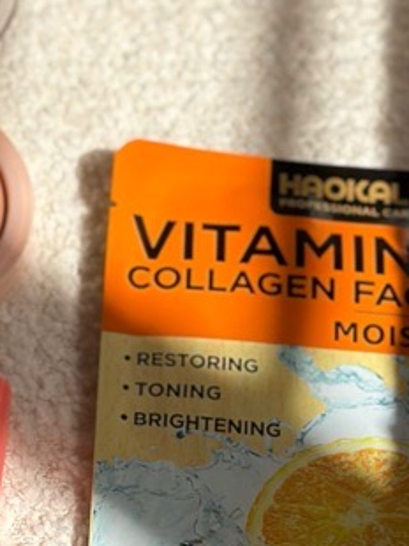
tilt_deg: -53.6
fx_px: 2445
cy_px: 254
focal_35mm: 155
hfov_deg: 9.5
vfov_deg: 12.8
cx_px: 2
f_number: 1.78
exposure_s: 1/4367
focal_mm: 6.86
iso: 80
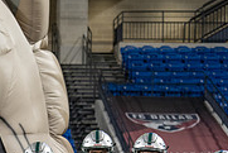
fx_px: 1420
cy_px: 241
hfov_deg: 8.9
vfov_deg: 6.1
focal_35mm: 224
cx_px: -117
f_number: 3.2
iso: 1250
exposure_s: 1/320
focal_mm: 70
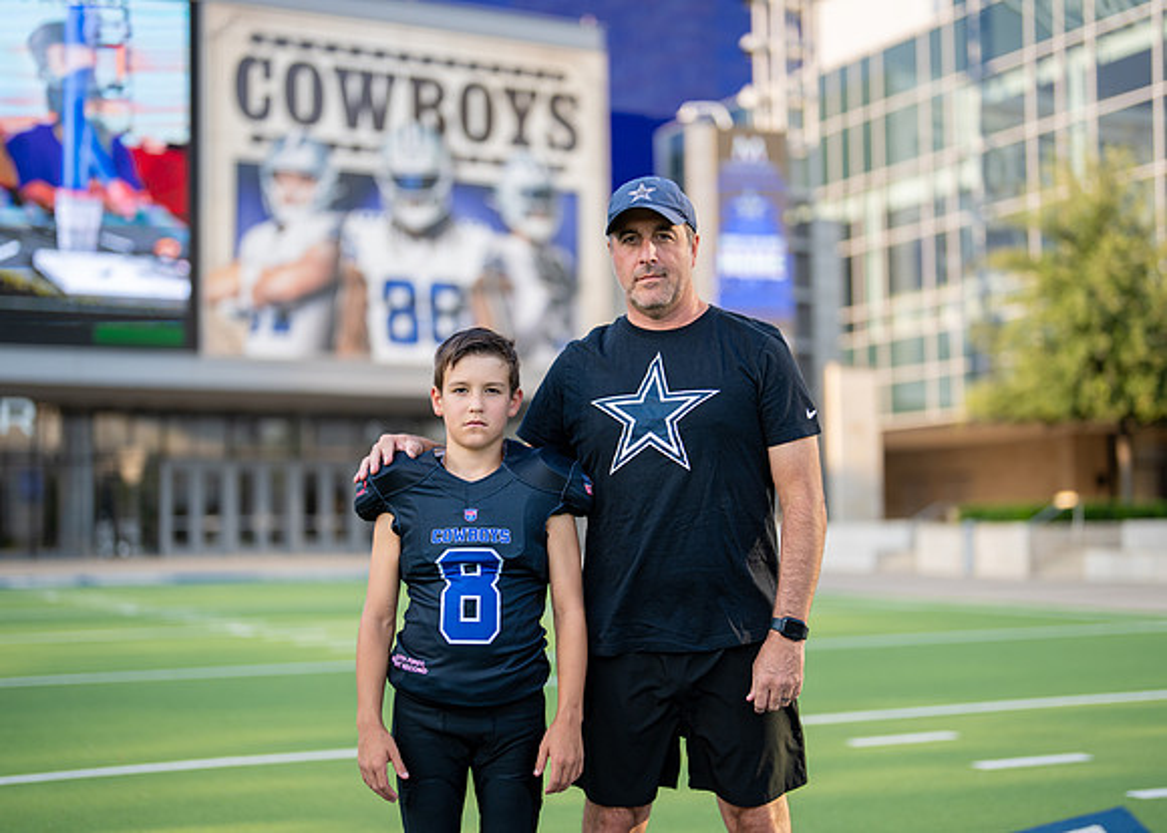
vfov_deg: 25.7
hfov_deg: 35.5
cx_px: 606
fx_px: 1823
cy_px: 429
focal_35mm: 55
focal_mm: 50
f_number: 1.2
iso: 100
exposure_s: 1/2000
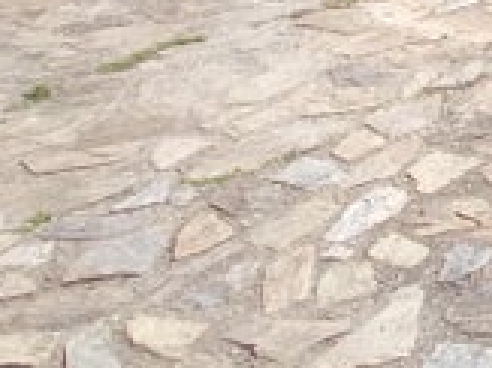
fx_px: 1562
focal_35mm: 110
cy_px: -190
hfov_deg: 15.6
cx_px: 857
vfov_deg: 12.7
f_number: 2.2
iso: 113
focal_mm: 1.65
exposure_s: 1/1116
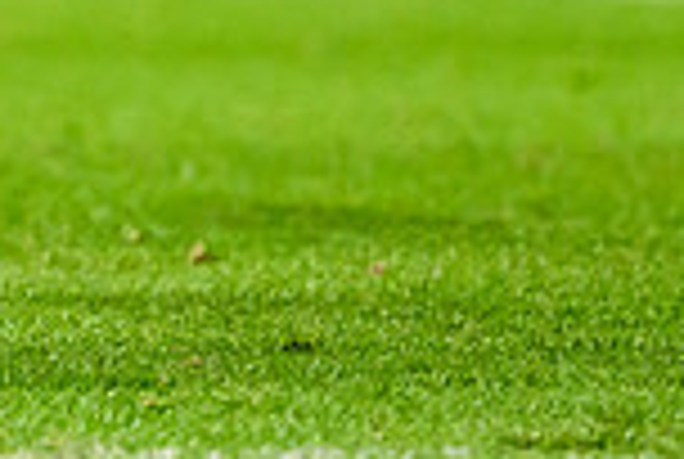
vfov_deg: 1.1
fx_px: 23720
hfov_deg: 1.7
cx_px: -200
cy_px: -227
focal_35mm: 1246
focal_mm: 200
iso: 5000
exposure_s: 1/1000
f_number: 2.8
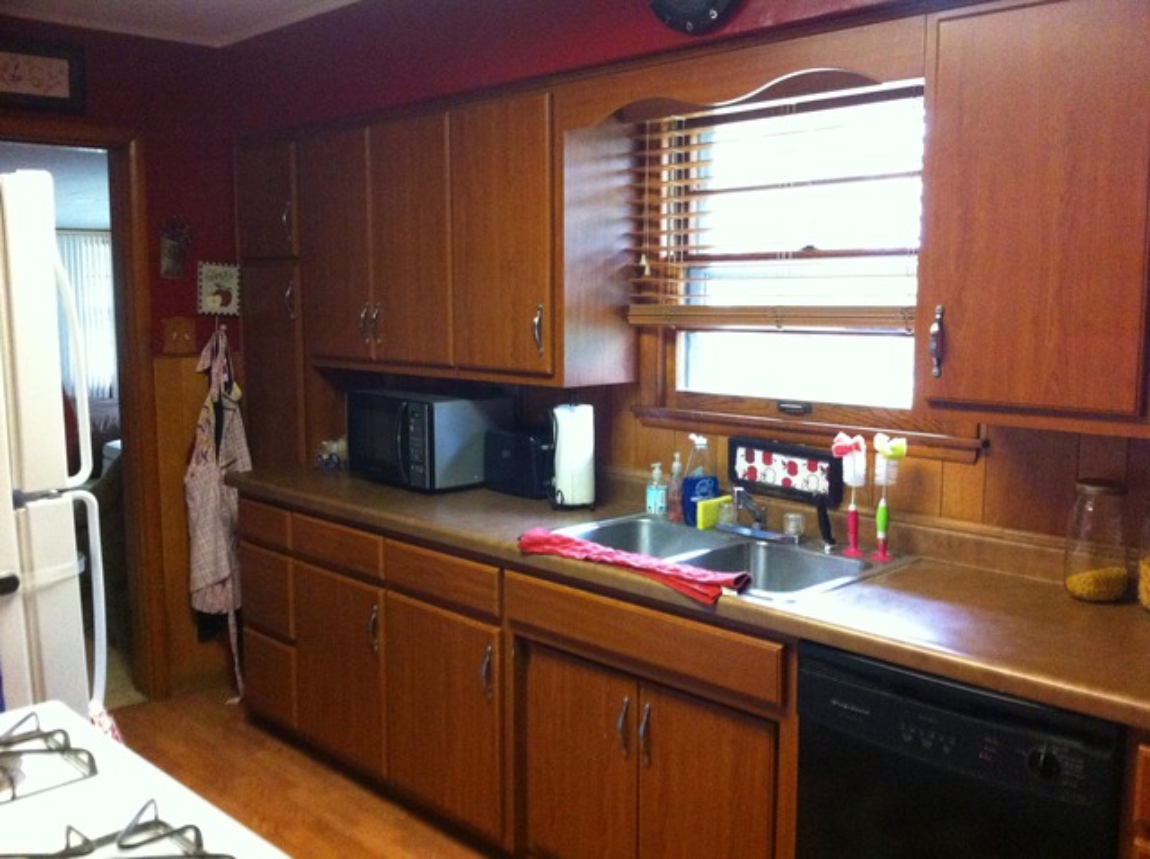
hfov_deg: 52.7
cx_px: 575
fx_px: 1161
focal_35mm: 35
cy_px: 430
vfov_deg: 40.6
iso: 640
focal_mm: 3.85
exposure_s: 1/17
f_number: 2.8
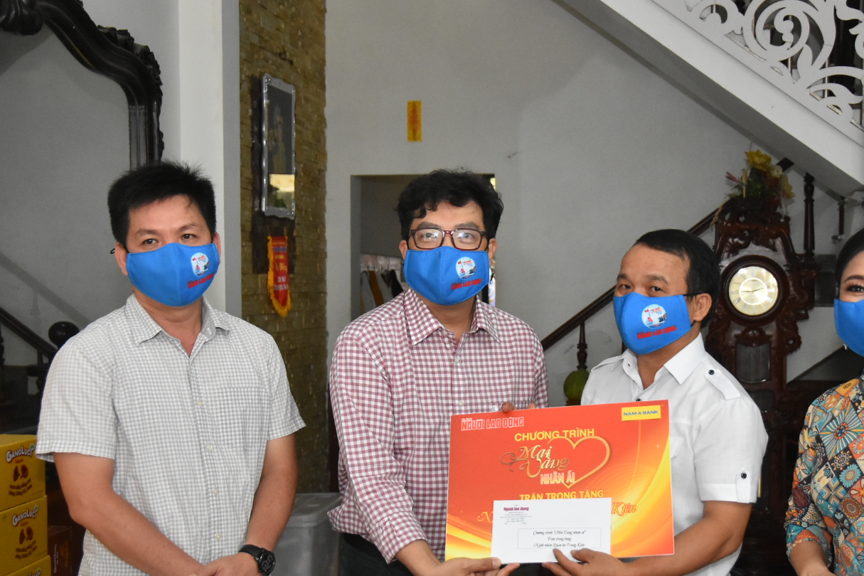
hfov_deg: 35.5
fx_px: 1344
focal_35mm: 56
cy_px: 370
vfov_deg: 24.1
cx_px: 535
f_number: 4
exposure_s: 1/200
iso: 3200
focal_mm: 28
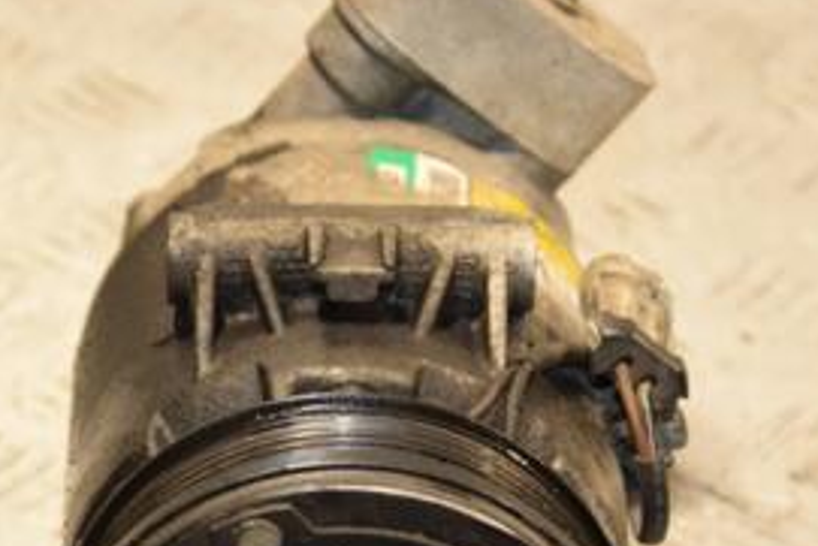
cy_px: 468
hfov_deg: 9.4
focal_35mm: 219
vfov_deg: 6.3
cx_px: 217
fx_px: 4979
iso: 800
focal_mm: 66
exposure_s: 1/200
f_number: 5.6
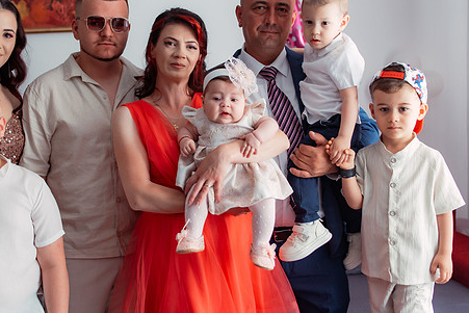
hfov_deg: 41.6
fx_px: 612
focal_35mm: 47
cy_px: 144
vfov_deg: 28.7
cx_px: 180
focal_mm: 35
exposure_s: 1/200
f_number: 2.5
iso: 800
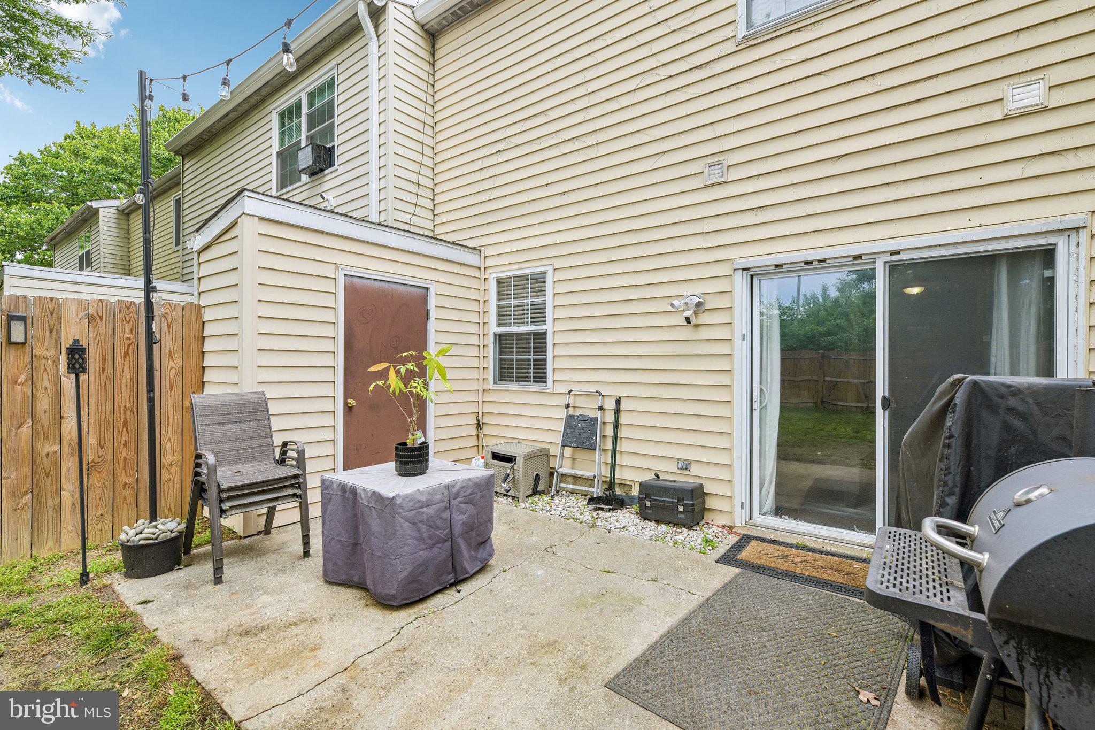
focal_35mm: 16
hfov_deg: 96.7
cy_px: 365
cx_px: 548
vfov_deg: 73.7
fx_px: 487
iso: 100
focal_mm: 16
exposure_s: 1/50
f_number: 8
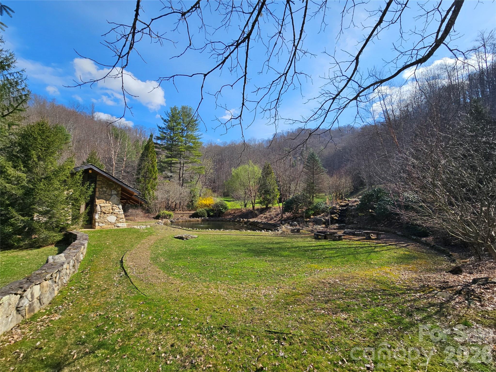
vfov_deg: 89.9
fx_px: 186
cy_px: 186
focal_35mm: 13
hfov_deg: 106.2
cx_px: 248
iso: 50
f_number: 2.2
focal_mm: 2.2
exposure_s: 1/2204
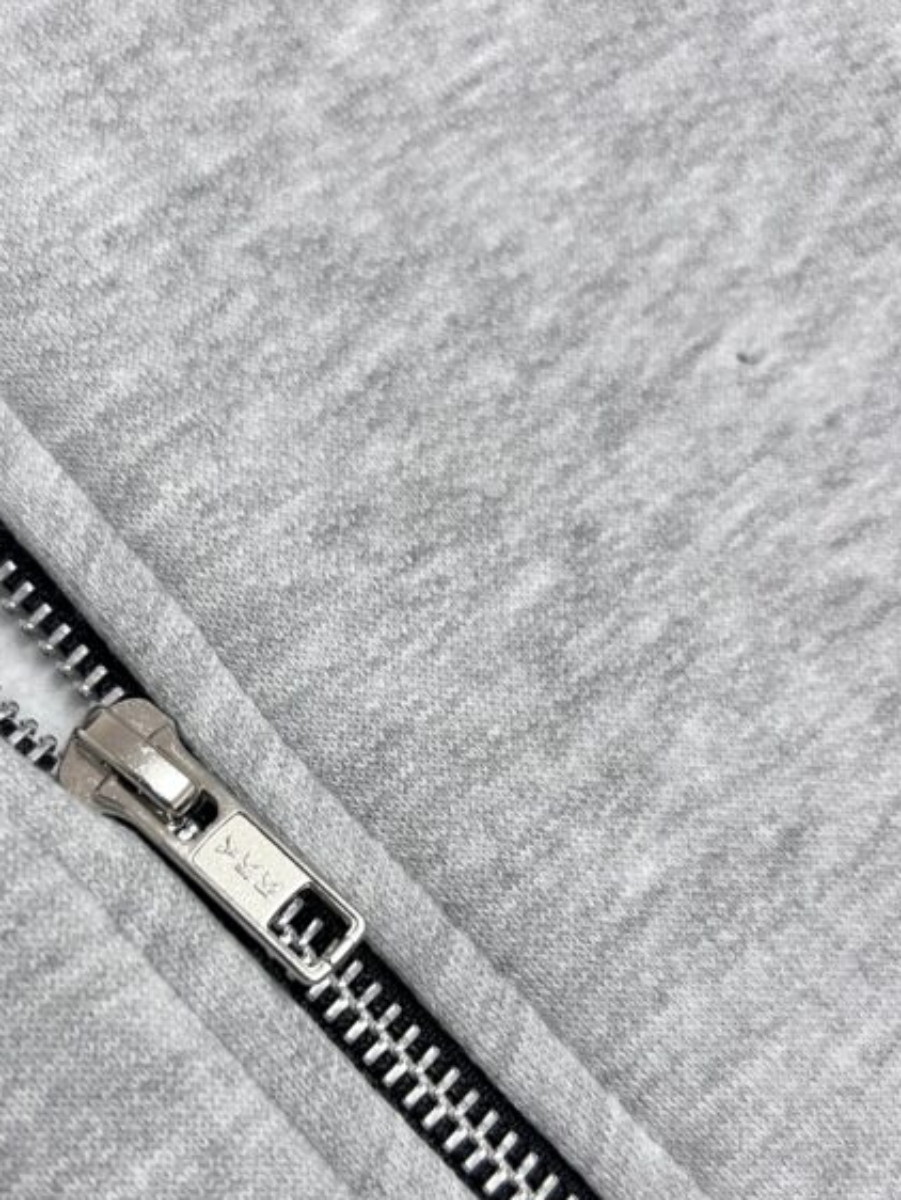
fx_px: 1283
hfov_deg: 38.2
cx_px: 284
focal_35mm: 37
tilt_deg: -70.4
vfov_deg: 49.7
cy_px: 745
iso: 200
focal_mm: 5.7
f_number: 1.5
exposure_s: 1/50
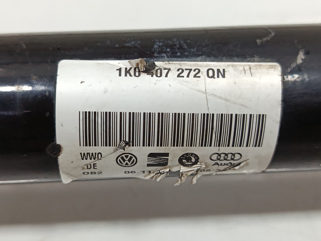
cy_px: 120
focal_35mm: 47
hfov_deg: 40.4
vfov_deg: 30.9
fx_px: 436
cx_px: 160
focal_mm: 5.24
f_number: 1.7
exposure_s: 1/50
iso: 681
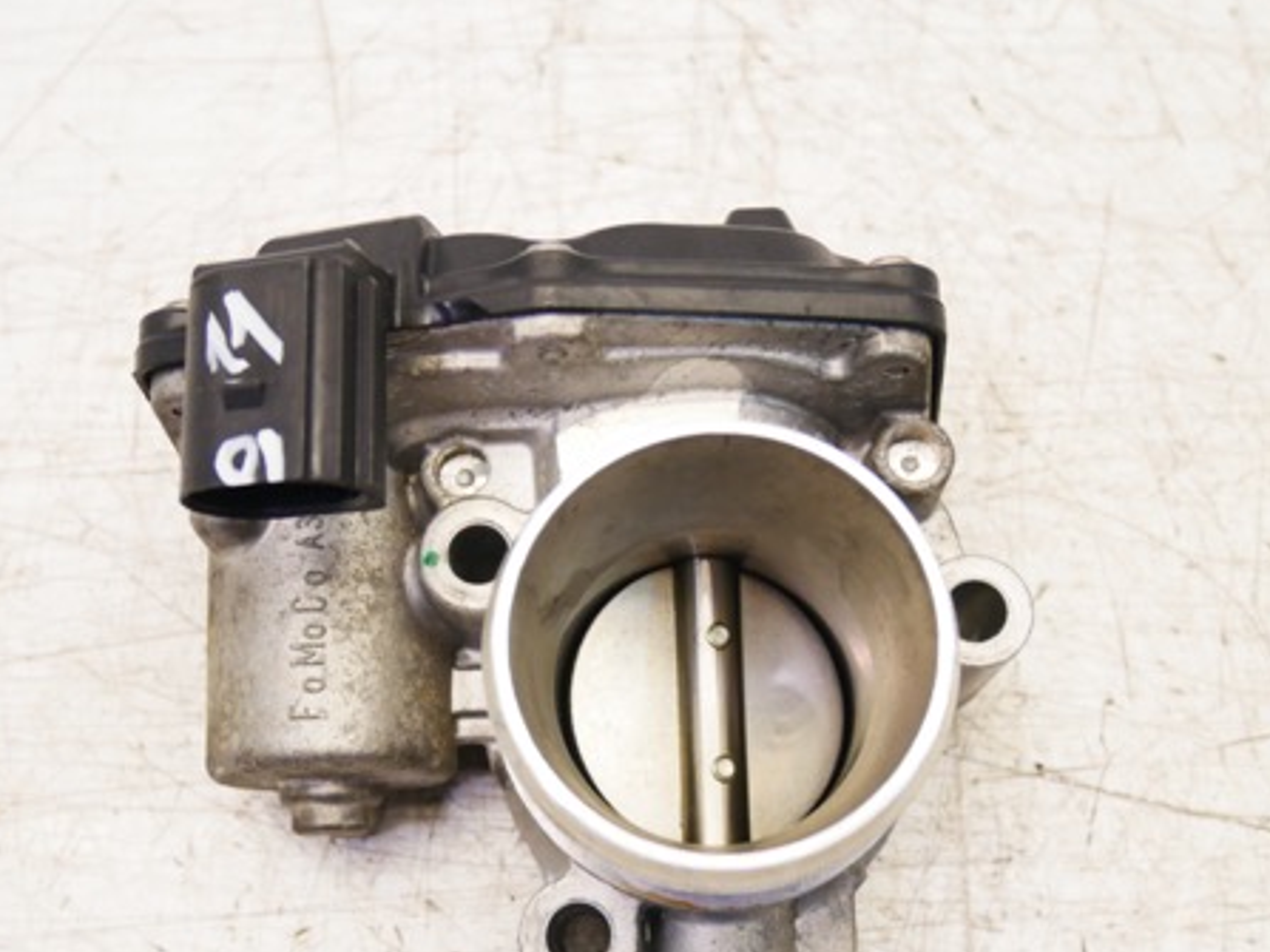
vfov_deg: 33.4
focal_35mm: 43
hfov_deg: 43.8
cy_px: 612
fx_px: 1577
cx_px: 602
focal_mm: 15
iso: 500
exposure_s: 1/60
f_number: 3.8
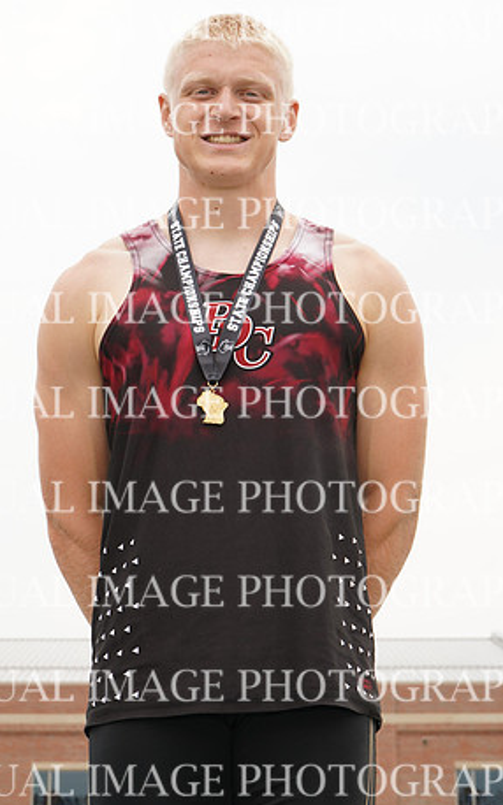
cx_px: 226
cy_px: 355
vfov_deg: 24.6
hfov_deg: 15.5
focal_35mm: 84
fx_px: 1844
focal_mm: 65
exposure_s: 1/200
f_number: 10
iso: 200
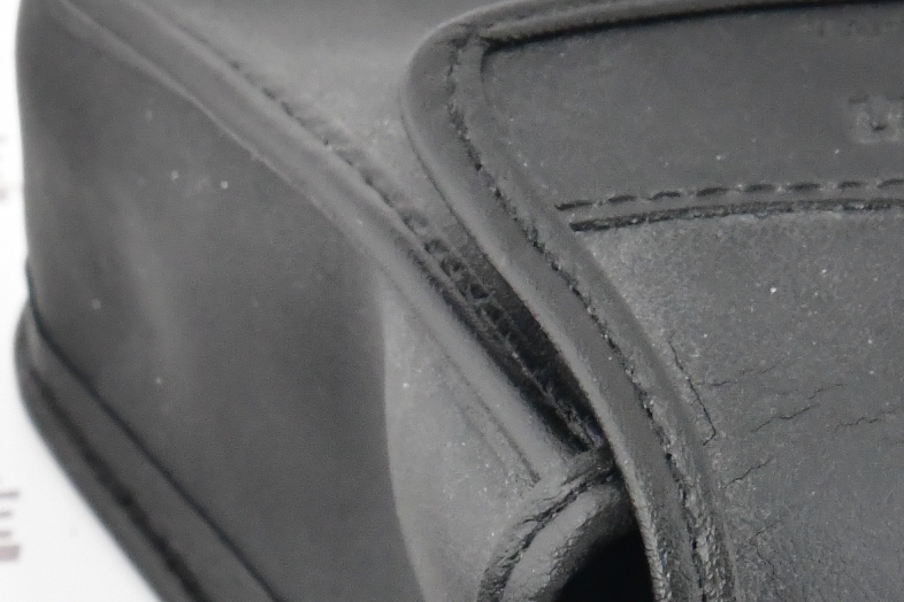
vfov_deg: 2.8
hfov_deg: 4.1
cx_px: -160
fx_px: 12529
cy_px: 548
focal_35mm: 499
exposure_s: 1/80
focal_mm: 95
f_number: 14
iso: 2500
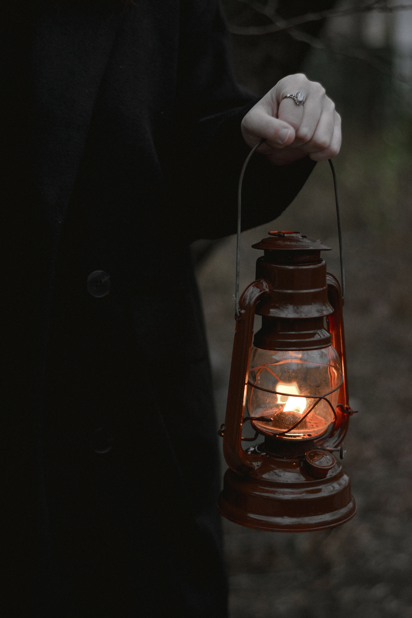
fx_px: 1287
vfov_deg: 27.0
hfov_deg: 18.2
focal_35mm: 75
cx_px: 206
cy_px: 309
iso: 1000
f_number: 2.8
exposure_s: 1/320
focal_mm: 50
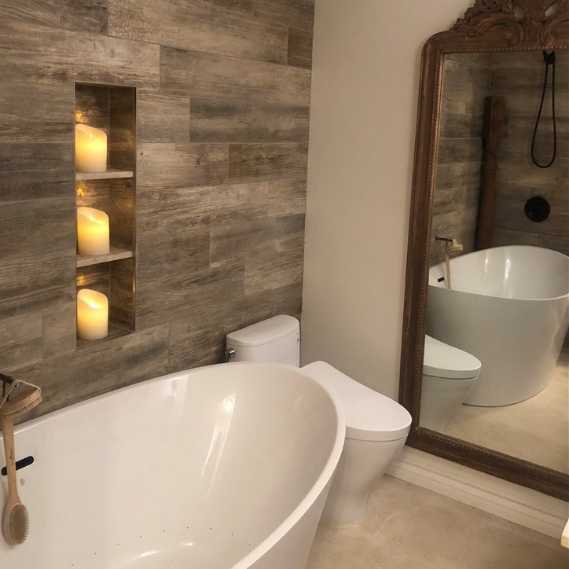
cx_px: 268
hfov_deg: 47.2
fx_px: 651
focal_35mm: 35
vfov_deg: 46.9
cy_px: 222
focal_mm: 4
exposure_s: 1/11
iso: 100
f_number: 1.8
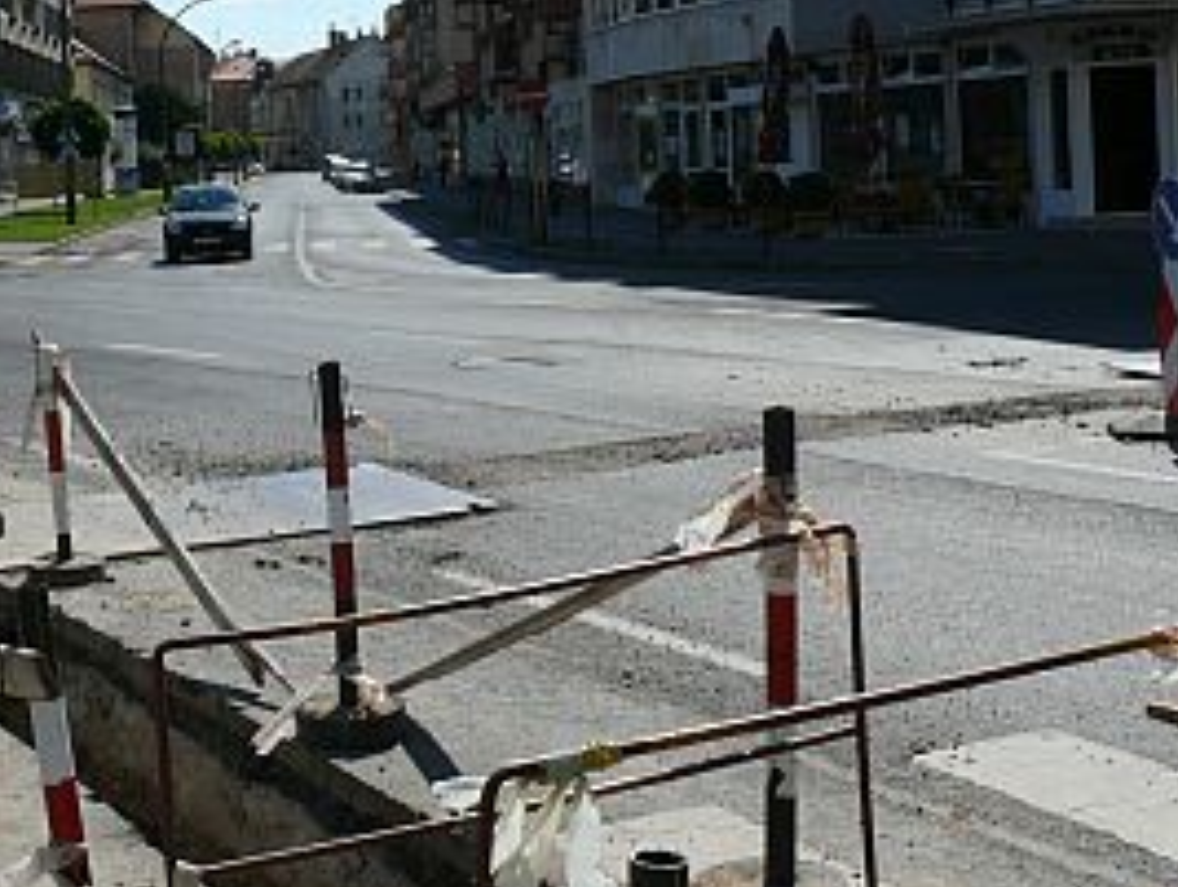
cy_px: 172
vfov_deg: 24.5
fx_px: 2011
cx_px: 199
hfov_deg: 31.6
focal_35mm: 59
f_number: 7.1
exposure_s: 1/500
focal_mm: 7.4
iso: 100
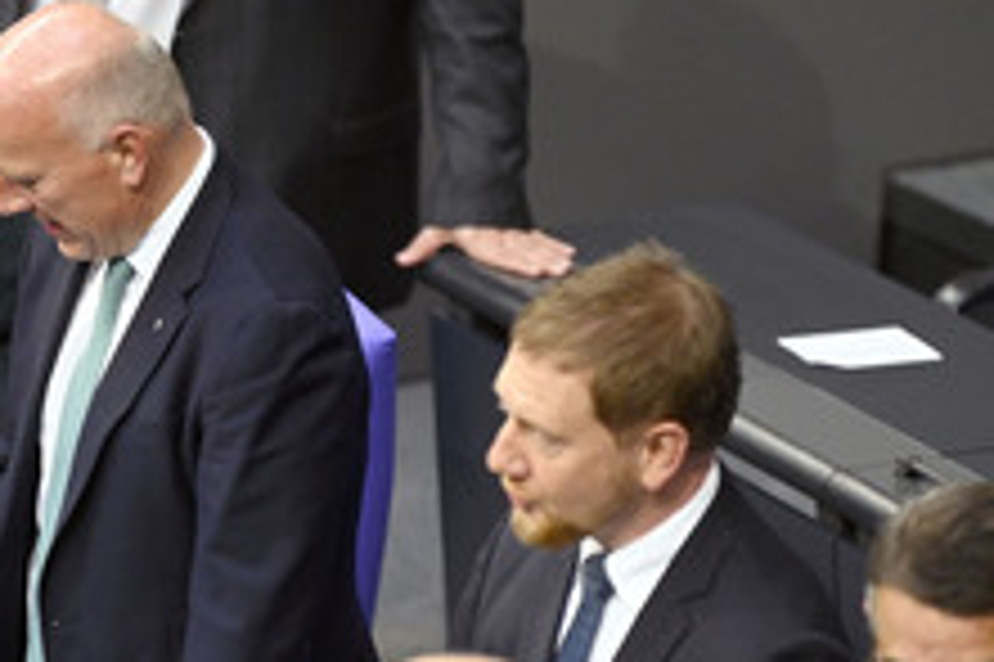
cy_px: 419
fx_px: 11257
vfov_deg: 3.4
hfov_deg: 5.0
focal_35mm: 408
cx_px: -7
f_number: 3.5
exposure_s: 1/640
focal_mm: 200
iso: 5000
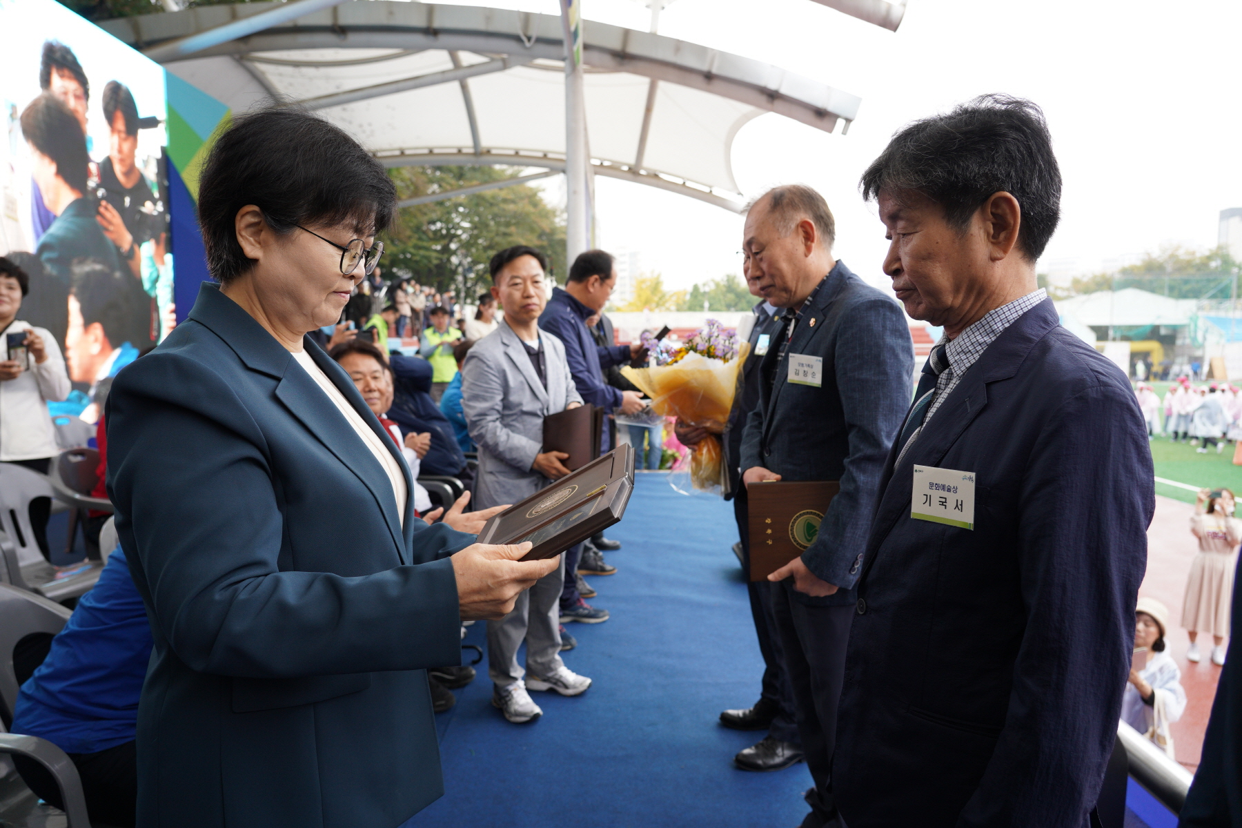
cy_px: 414
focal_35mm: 24
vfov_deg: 53.1
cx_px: 621
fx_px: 828
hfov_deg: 73.7
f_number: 4.5
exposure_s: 1/125
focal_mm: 24
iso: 500
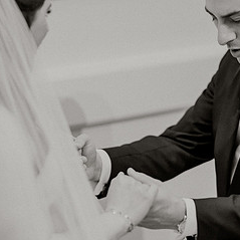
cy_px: 122
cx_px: 71
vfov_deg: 8.1
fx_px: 1694
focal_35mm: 216
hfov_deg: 8.1
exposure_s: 1/400
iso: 800
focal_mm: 105
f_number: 1.8
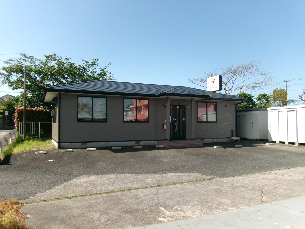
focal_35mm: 28
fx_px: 247
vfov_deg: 49.7
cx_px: 152
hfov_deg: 63.4
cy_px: 114
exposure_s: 1/85
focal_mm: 5.1
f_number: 10.8
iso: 100
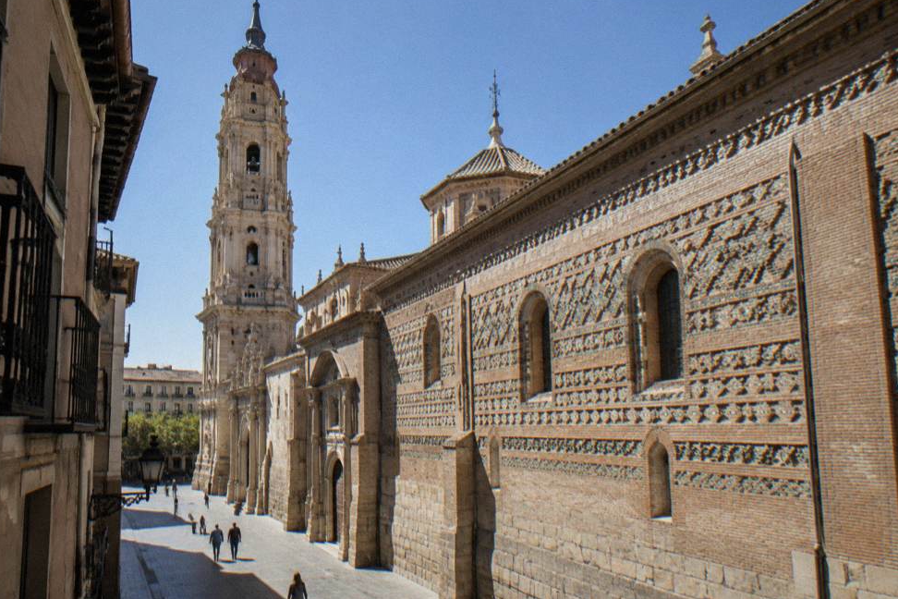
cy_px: 295
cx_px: 438
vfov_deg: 36.9
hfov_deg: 53.1
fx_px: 898
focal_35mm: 36
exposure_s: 1/500
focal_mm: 35
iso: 400
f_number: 7.1
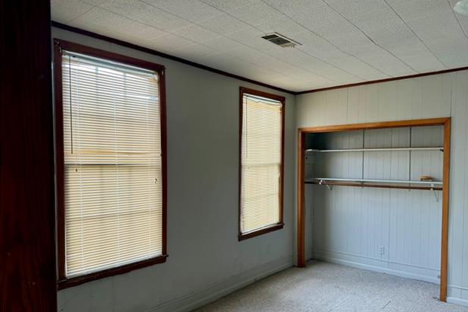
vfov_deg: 49.4
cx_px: 242
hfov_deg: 69.3
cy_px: 178
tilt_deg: -1.3
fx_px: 338
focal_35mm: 26
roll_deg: +0.8
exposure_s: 1/121
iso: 125
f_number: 1.78
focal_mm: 6.76
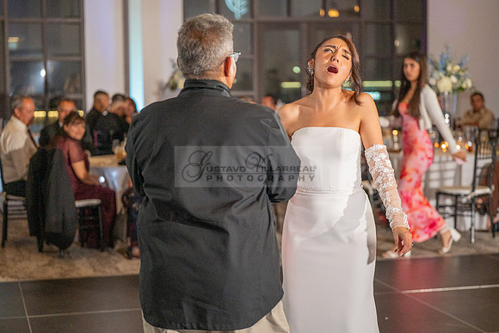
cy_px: 166
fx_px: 1026
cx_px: 250
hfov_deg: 27.3
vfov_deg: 18.4
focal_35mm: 74
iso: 1600
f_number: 2.8
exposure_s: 1/200
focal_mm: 70
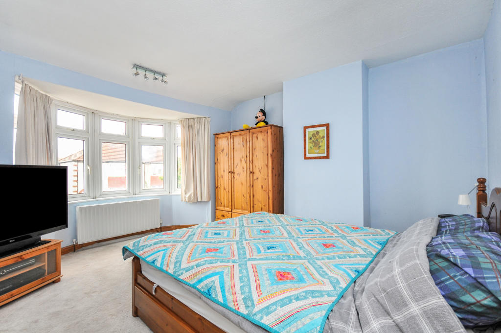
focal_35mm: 15
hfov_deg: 100.5
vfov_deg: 77.2
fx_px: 208
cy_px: 166
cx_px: 250
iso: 400
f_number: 5.6
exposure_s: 1/100
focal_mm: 10
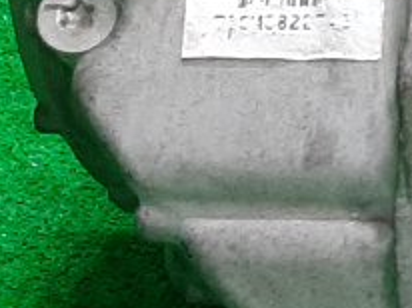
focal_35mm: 182
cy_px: 250
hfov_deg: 10.0
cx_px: 858
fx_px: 2164
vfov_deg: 8.1
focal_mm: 3.93
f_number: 1.7
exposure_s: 1/50
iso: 121
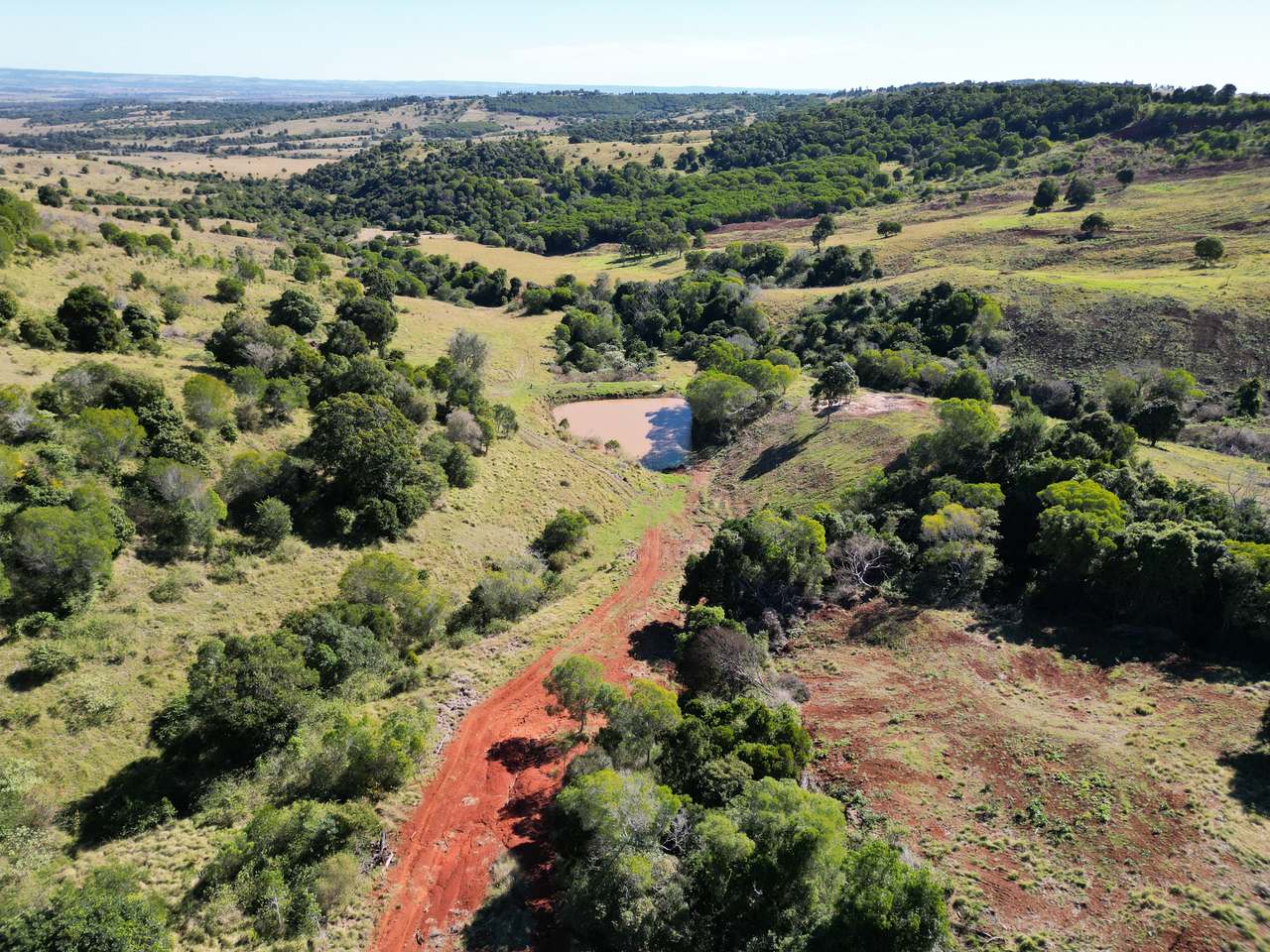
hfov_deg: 71.6
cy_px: 476
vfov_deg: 56.8
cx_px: 635
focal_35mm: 24
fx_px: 881
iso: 140
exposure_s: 1/1600
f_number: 1.7
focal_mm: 6.72
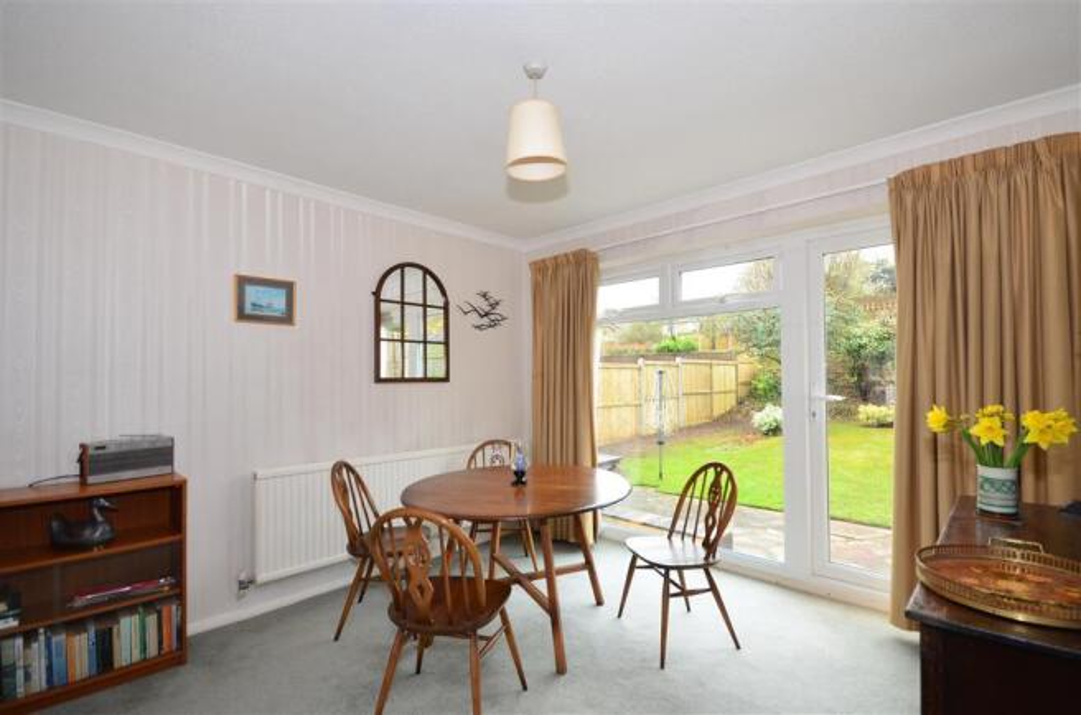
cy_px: 358
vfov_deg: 77.0
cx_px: 540
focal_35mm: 15
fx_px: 449
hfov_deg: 100.5
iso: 640
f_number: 6.3
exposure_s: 1/100
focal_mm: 10
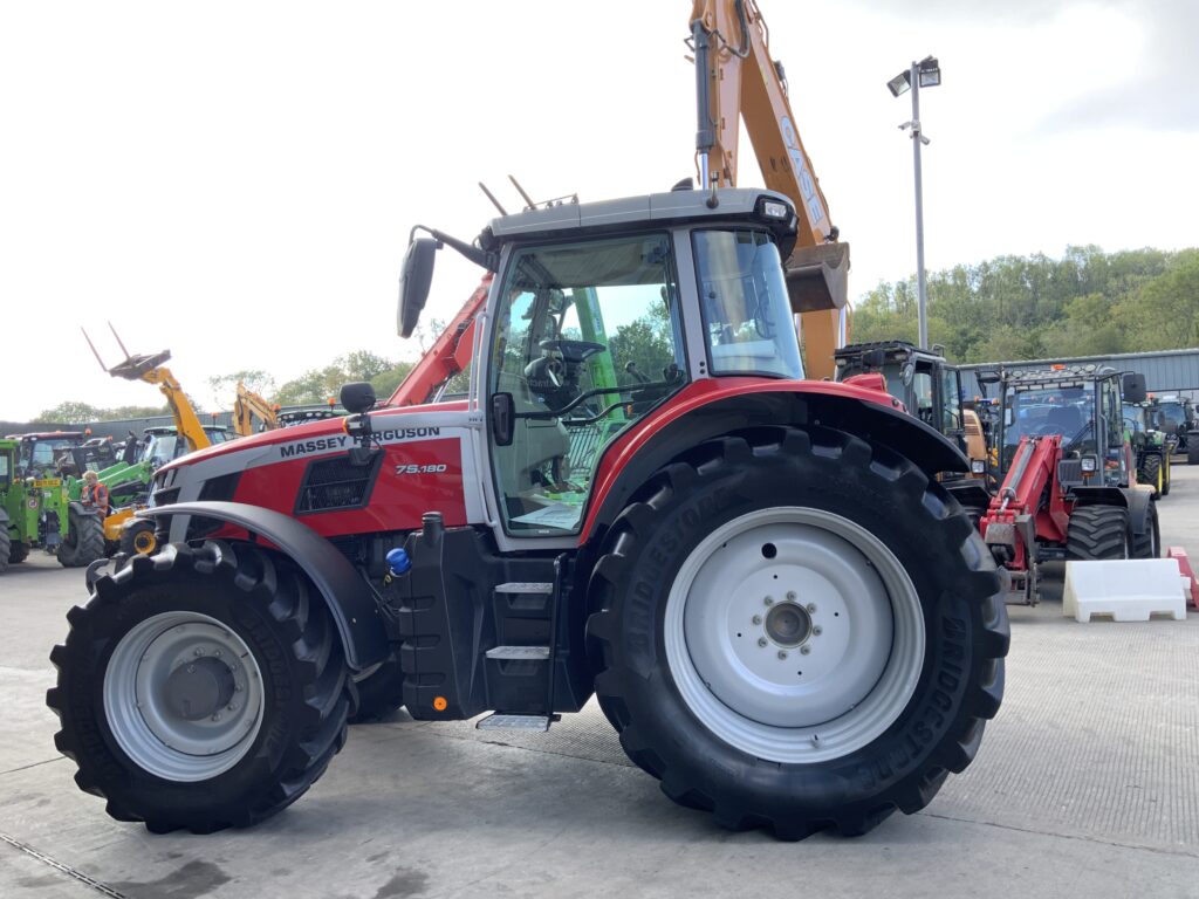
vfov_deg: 48.2
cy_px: 450
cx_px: 600
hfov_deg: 61.7
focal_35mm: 29
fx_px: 1004
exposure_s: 1/130
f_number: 1.8
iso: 16
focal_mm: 3
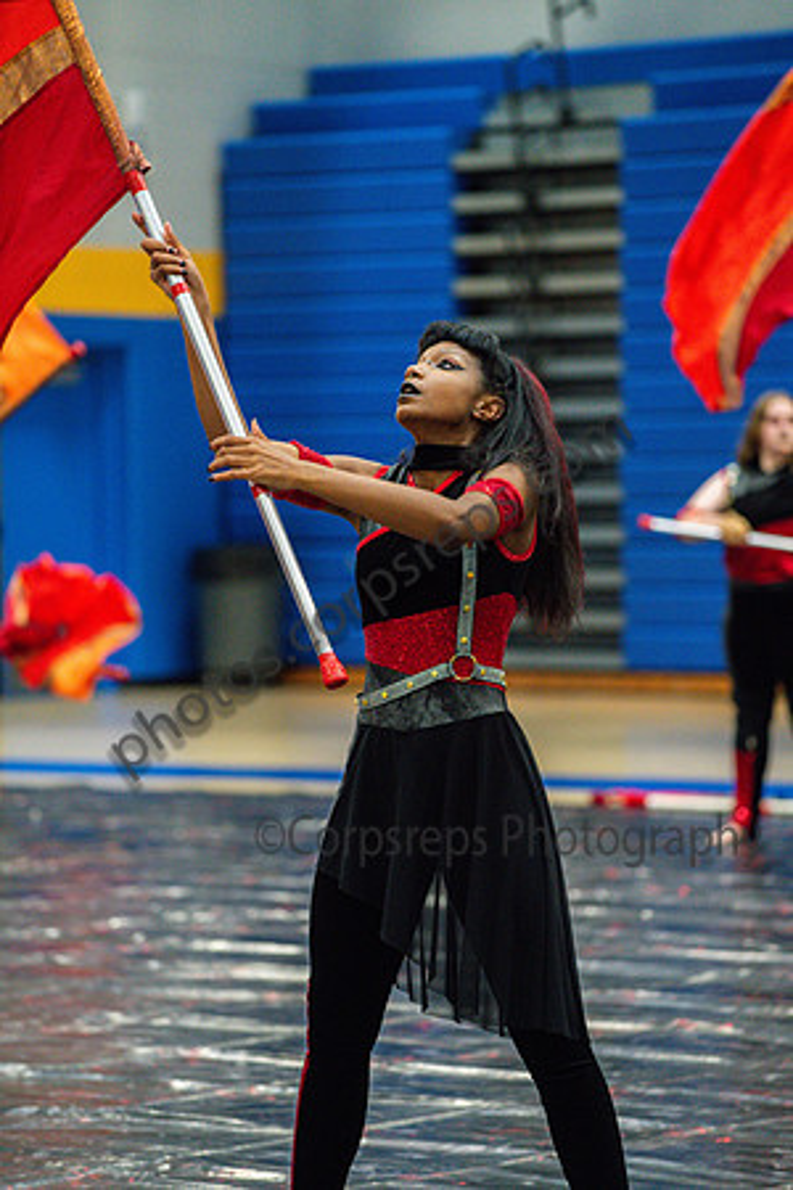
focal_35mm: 160
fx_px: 5286
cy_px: 595
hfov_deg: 8.6
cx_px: 396
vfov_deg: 12.8
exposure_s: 1/500
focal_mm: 160
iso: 6400
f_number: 4
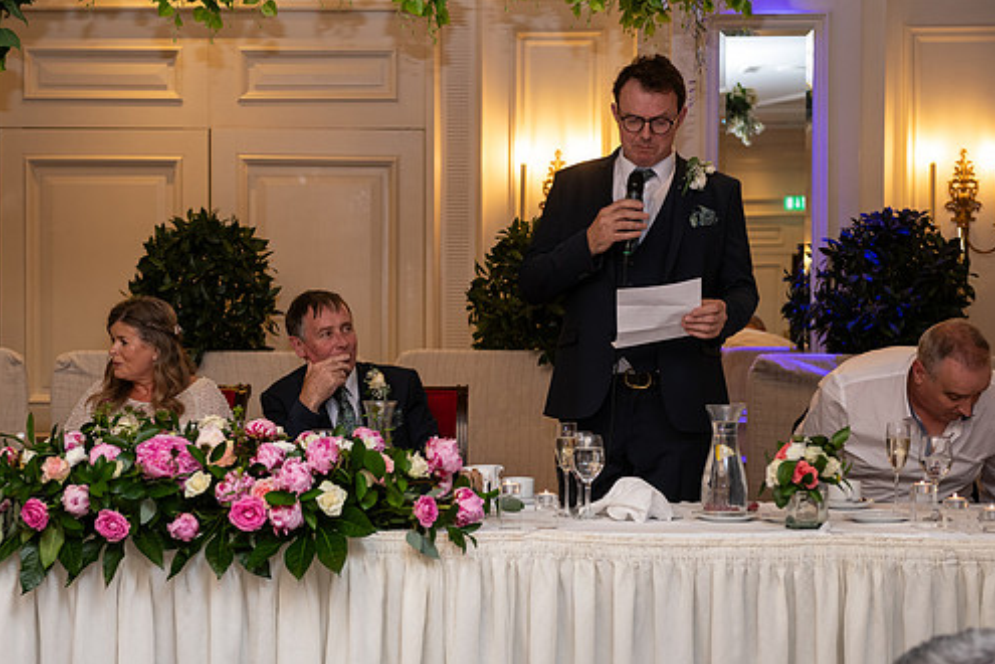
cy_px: 337
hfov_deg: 29.6
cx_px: 460
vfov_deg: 20.0
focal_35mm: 68
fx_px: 1879
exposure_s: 1/160
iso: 640
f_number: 3.5
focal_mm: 58
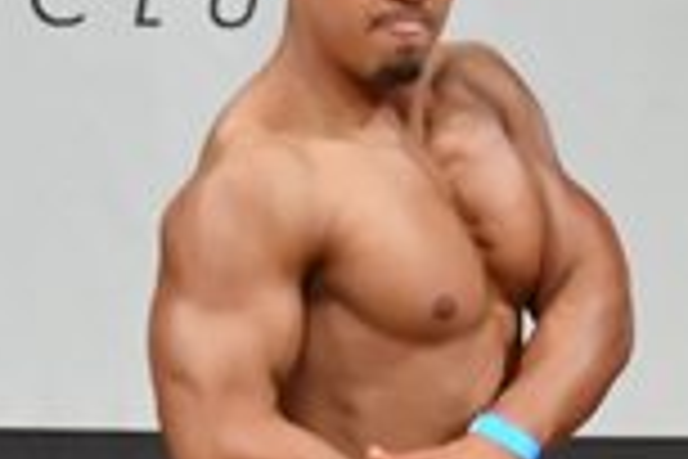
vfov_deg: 1.0
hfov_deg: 1.5
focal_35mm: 1366
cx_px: 411
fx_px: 26104
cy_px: 729
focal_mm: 180
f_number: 5.6
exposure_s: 1/400
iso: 9000
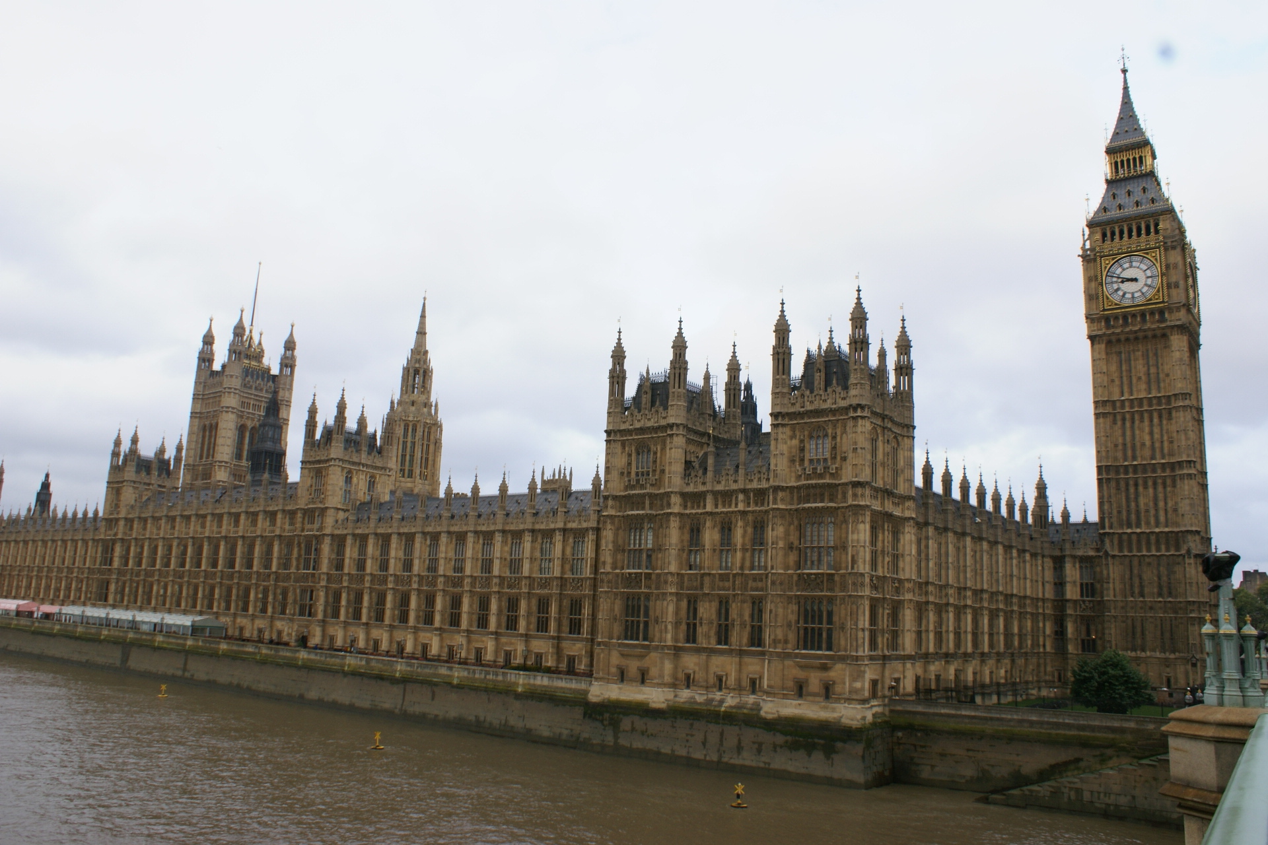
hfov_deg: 67.4
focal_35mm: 27
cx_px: 634
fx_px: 951
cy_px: 422
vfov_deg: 47.9
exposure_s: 1/80
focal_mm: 18
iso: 100
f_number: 9
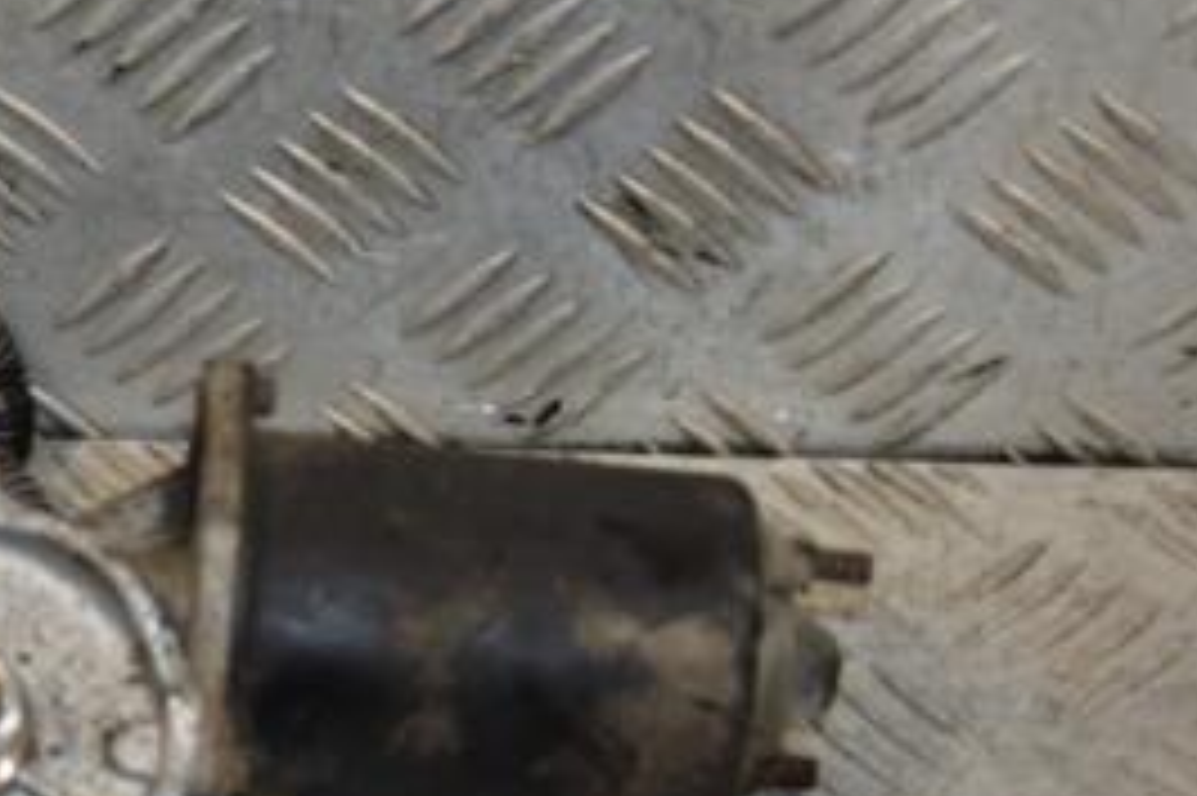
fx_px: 5055
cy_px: 540
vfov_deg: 9.0
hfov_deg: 13.4
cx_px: 63
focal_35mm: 152
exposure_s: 1/200
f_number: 5
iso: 800
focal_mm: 45
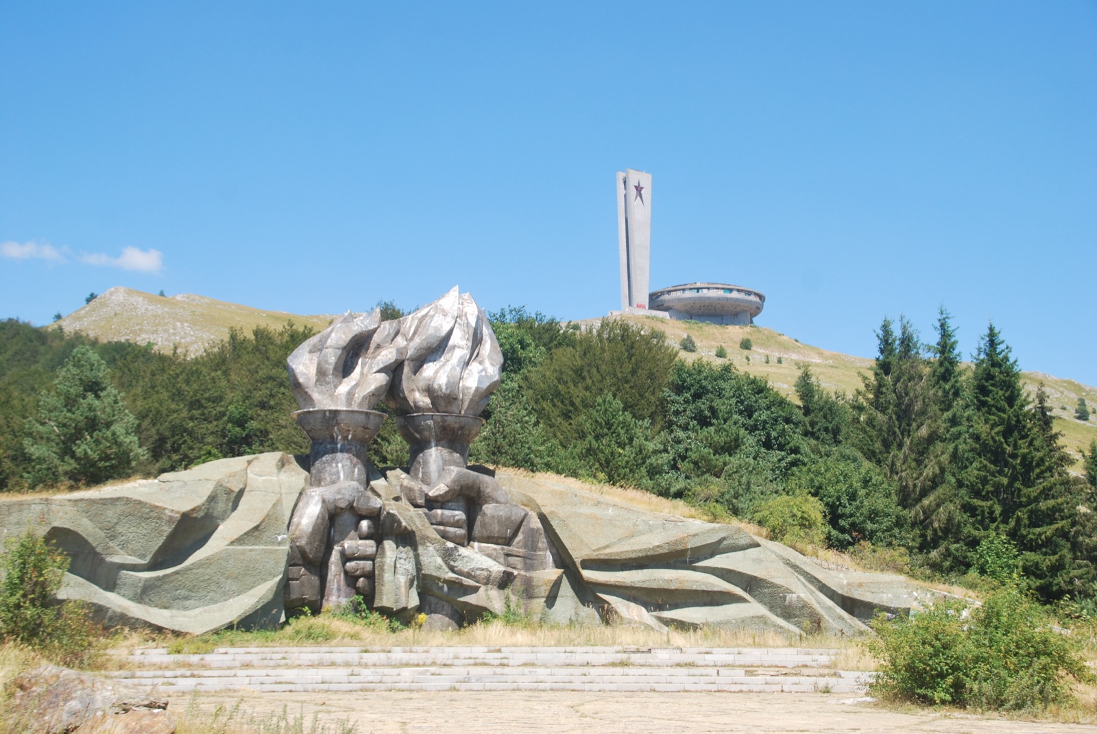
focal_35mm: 48
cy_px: 367
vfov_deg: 28.2
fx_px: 1464
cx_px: 548
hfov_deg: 41.1
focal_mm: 32
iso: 100
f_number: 7.1
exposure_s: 1/200
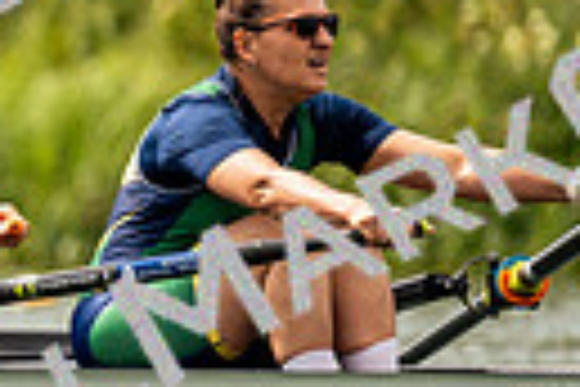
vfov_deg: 0.5
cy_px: 191
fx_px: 43352
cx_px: -562
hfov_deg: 0.8
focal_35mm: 2691
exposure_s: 1/2000
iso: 320
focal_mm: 600
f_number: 6.3
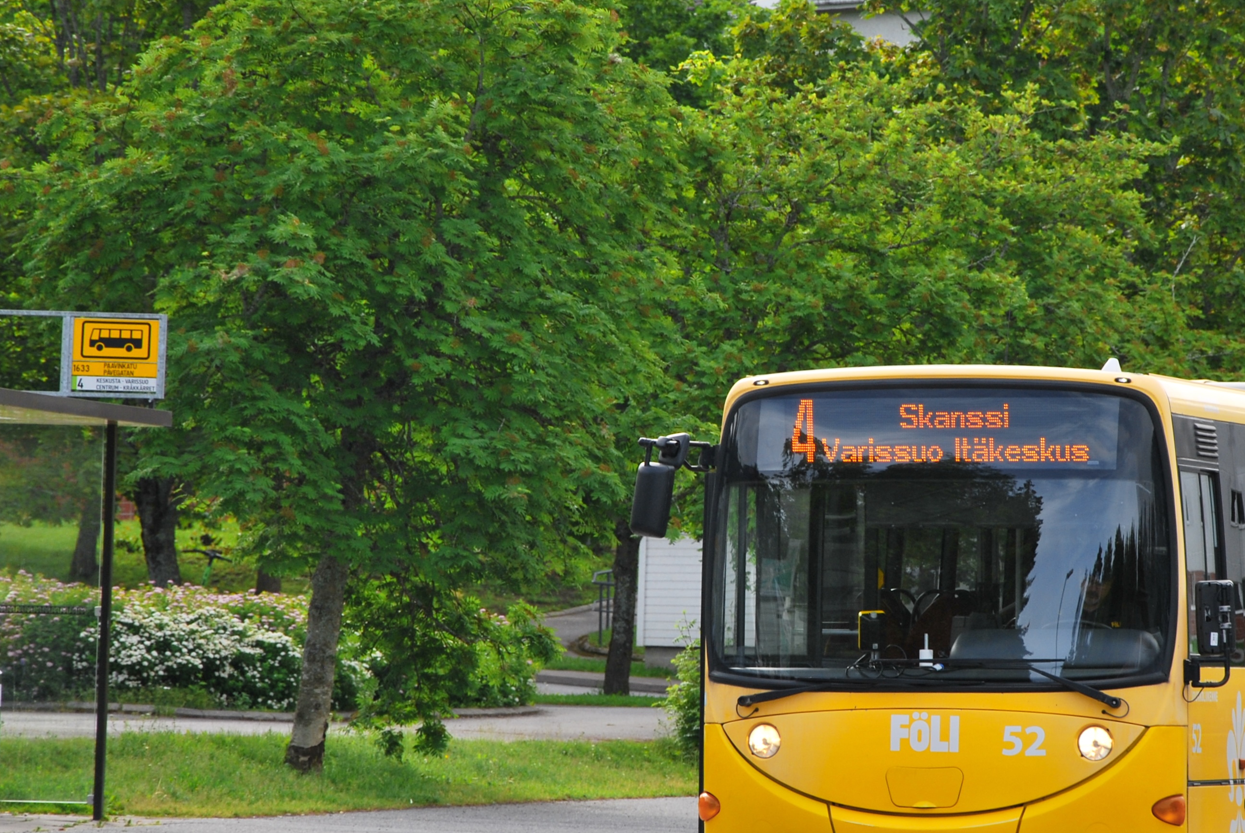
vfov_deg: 6.2
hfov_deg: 9.3
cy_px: 464
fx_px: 7674
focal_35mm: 222
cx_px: 846
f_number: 8
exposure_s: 1/250
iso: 200
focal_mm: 105
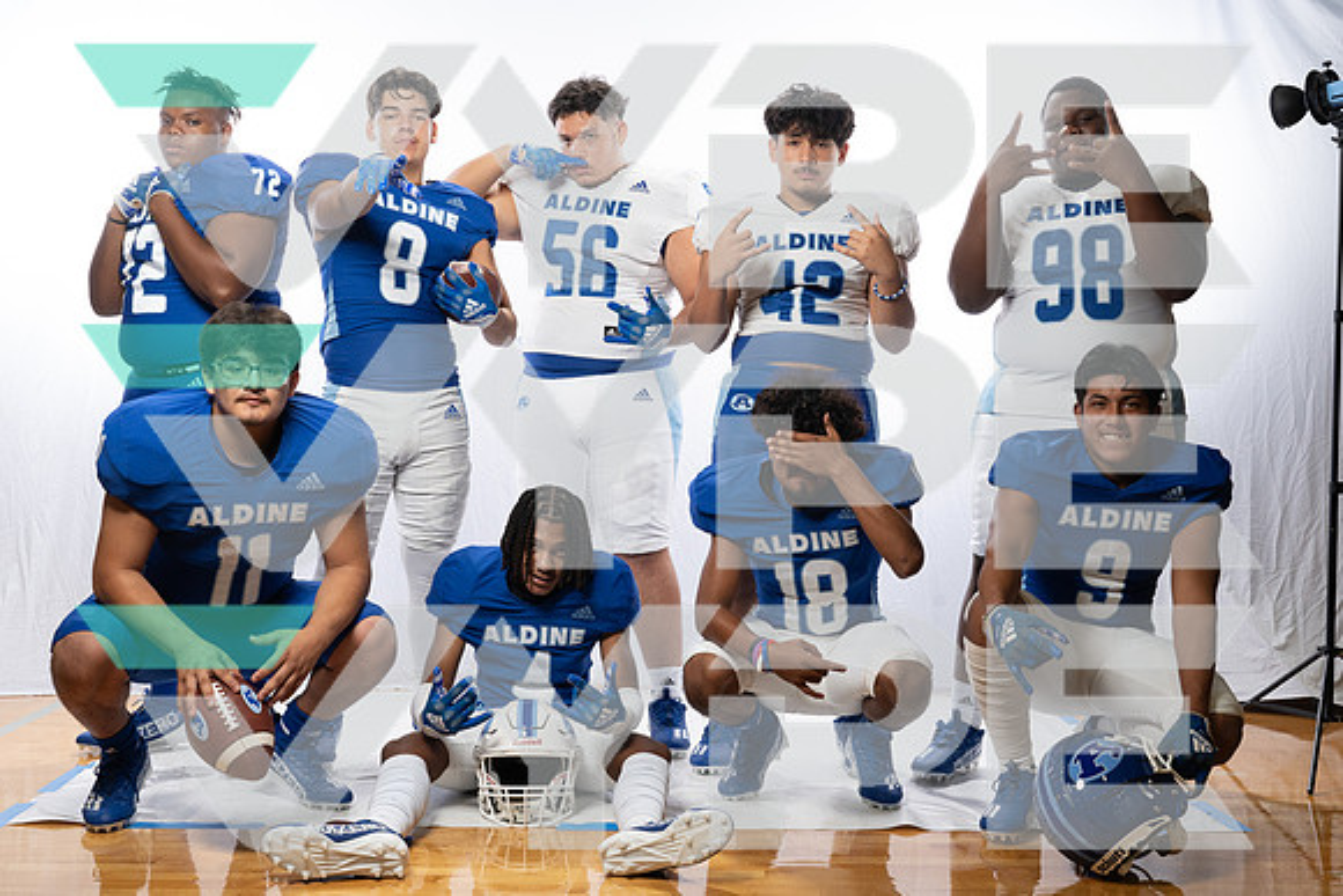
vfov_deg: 31.7
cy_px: 445
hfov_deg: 46.1
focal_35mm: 42
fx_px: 1579
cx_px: 659
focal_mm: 37
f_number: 10
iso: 1250
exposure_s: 1/250
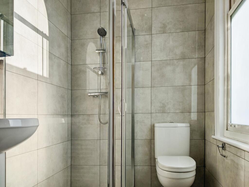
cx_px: 124
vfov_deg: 51.4
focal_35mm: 27
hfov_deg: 65.3
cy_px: 94
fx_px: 194
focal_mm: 4.44
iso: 55
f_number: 1.8
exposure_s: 1/2347
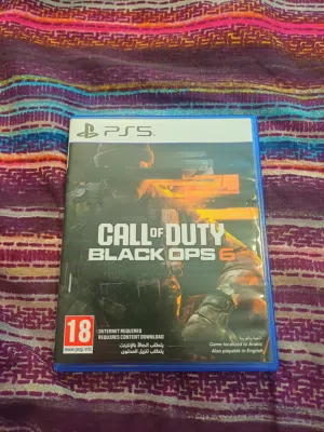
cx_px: 162
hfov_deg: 54.9
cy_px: 216
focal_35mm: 25
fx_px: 312
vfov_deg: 69.4
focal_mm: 4.65
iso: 400
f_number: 1.8
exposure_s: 1/24
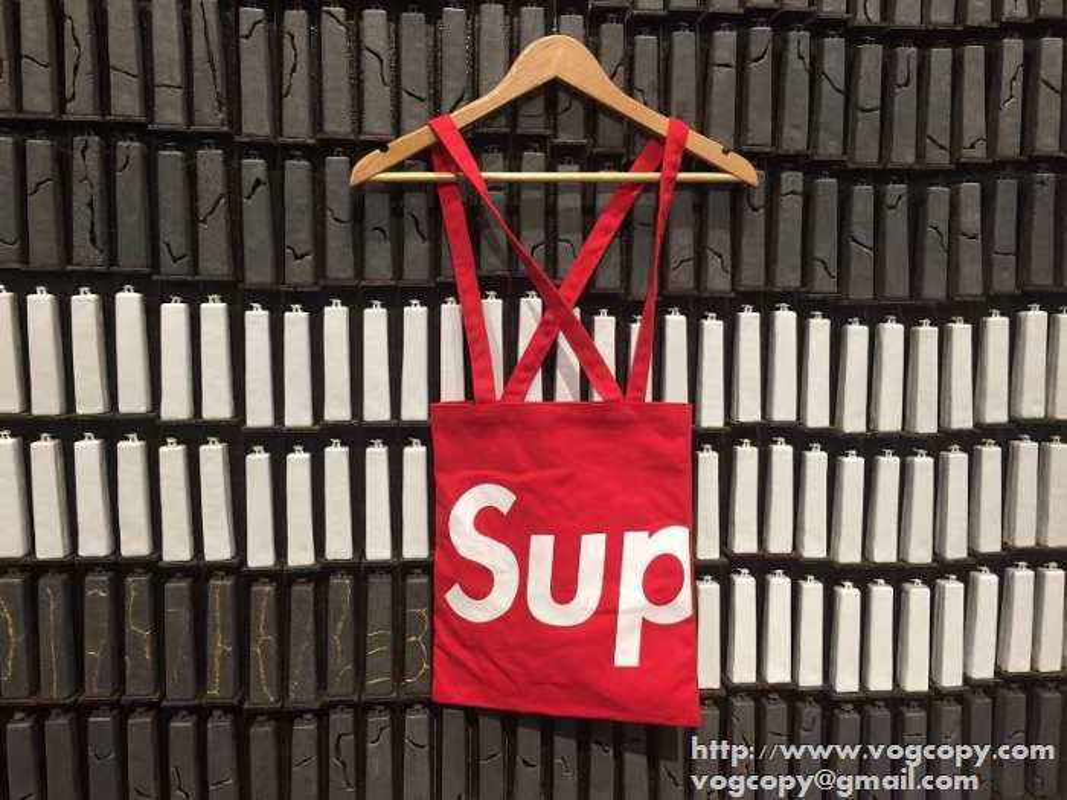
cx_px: 534
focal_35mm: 29
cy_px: 400
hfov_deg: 61.7
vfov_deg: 48.2
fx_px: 894
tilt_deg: -4.1
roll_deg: -2.2
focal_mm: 4.15
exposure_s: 1/30
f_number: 2.2
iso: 64
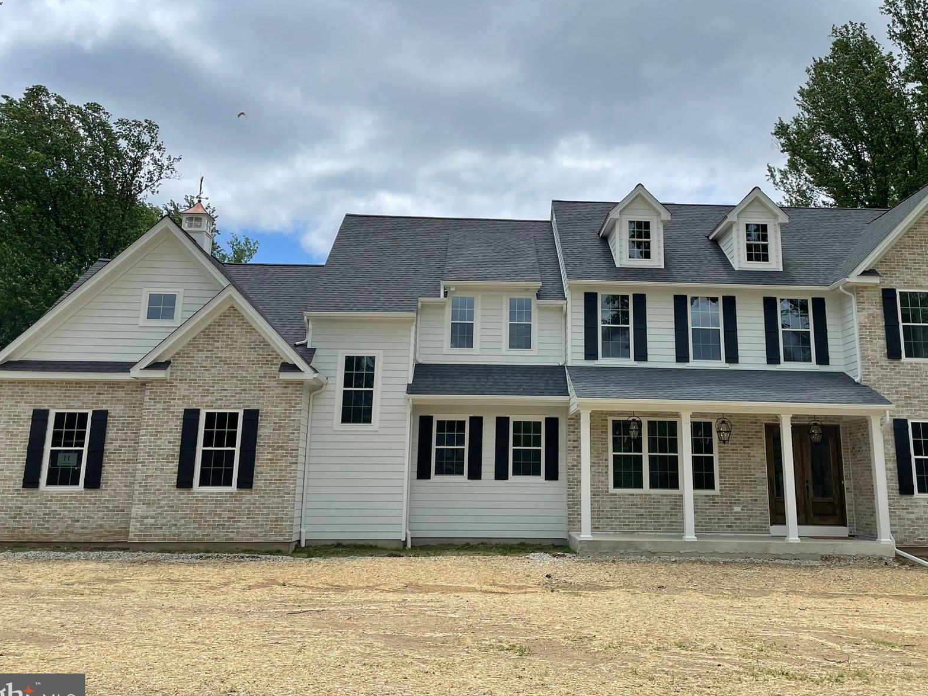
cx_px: 544
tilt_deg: +13.6
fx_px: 912
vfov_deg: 41.5
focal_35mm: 34
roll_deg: -0.6
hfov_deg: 53.7
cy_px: 267
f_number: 1.6
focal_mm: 4.2
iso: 32
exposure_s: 1/6897
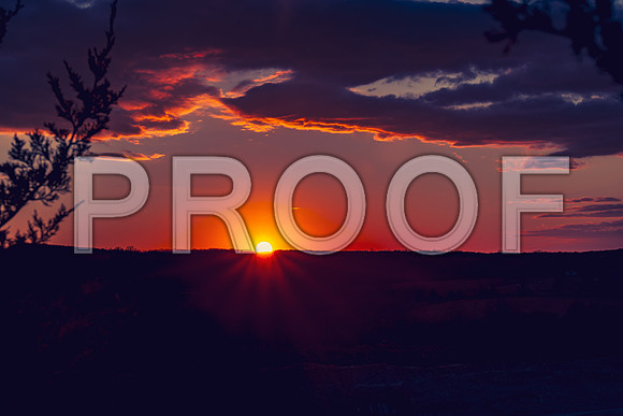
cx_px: 312
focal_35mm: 93
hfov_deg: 22.0
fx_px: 1603
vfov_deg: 14.8
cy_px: 208
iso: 100
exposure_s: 1/200
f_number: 13
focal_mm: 60
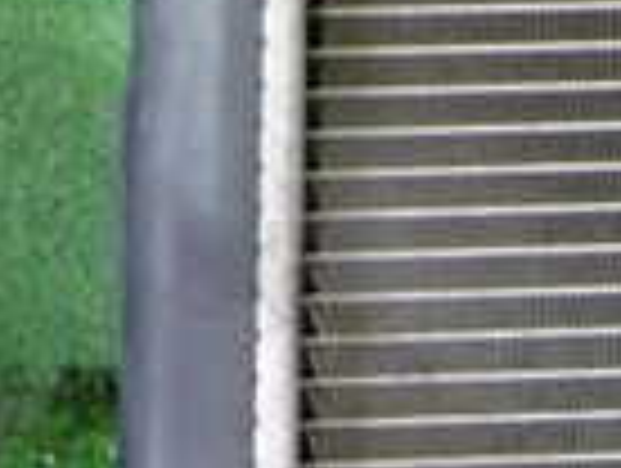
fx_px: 2336
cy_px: 189
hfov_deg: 13.6
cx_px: 1116
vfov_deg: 11.4
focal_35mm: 130
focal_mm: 5.4
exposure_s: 1/30
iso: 500
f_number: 2.3
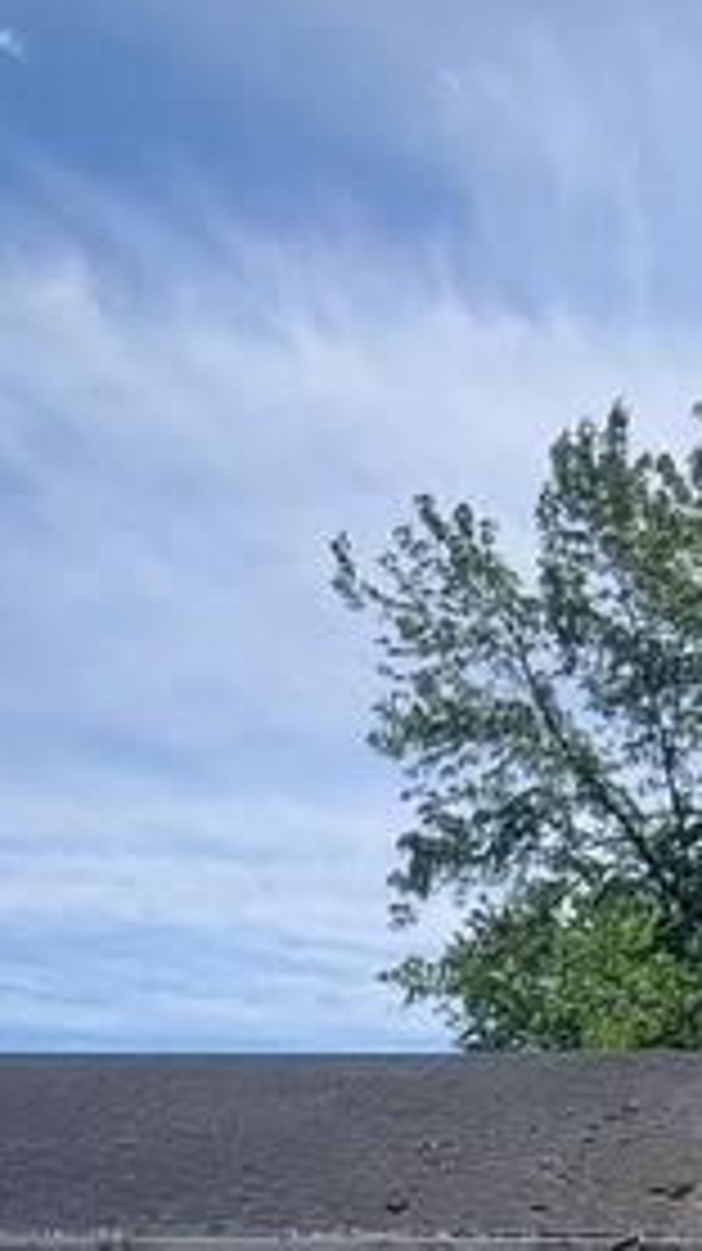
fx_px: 1823
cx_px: 626
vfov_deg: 31.0
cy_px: 1557
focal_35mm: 55
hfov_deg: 21.3
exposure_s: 1/2246
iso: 50
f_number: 2.2
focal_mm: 2.2
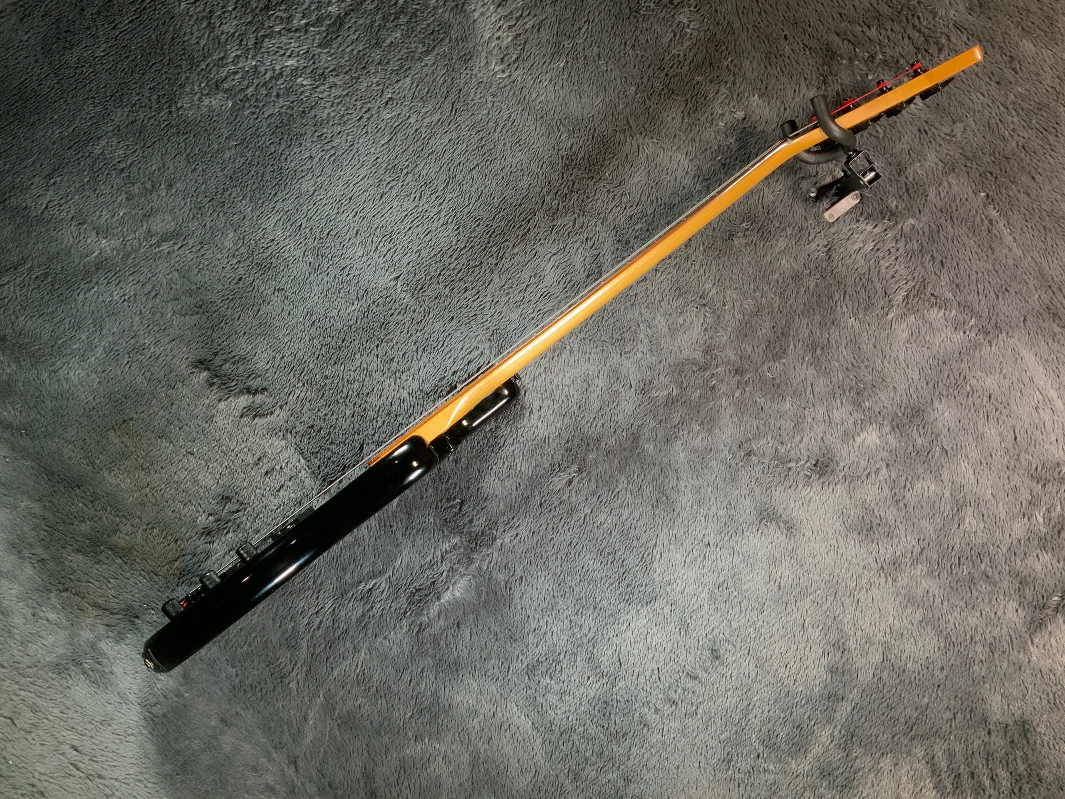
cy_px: 400
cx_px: 532
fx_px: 892
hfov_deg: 61.7
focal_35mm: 29
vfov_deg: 48.2
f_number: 1.8
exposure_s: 1/104
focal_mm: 3
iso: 64
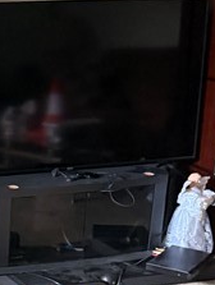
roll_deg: -0.6
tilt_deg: -18.2
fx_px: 908
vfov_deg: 17.7
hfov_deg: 12.5
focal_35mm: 110
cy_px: 221
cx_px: -148
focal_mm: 6.76
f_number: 1.78
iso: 800
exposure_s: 1/43
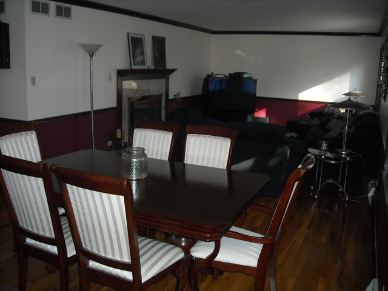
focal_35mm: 35
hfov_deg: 52.6
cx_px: 194
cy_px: 146
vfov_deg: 40.7
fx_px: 392
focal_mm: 5.7
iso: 200
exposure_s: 1/60
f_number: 2.8
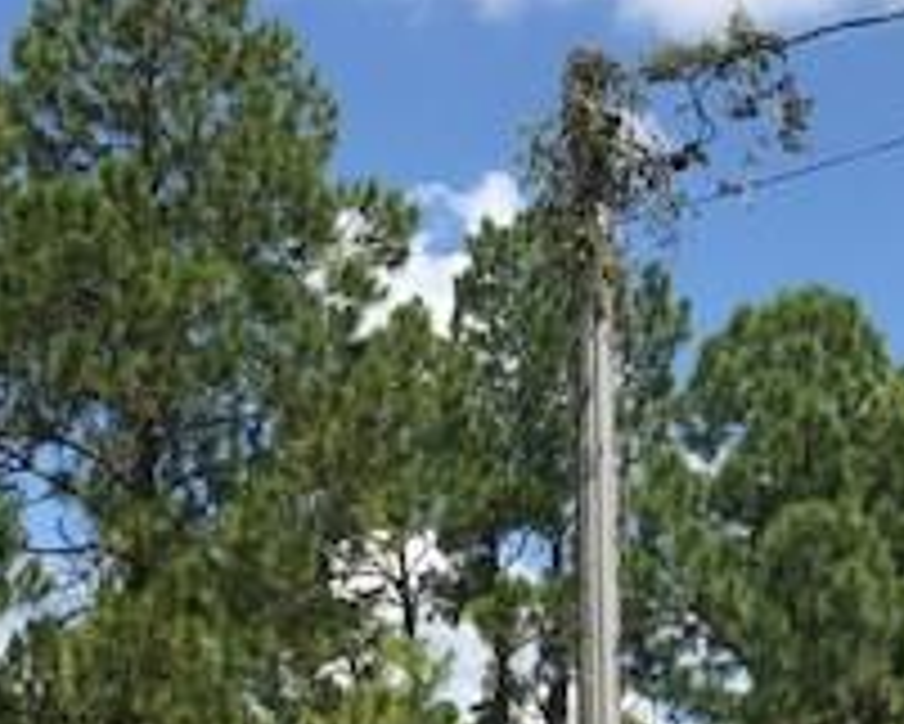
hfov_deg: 21.9
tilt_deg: +7.3
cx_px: 603
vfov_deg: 17.1
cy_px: 782
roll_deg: +0.1
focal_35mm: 87
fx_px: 2329
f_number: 1.8
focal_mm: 3.99
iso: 20
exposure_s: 1/2083
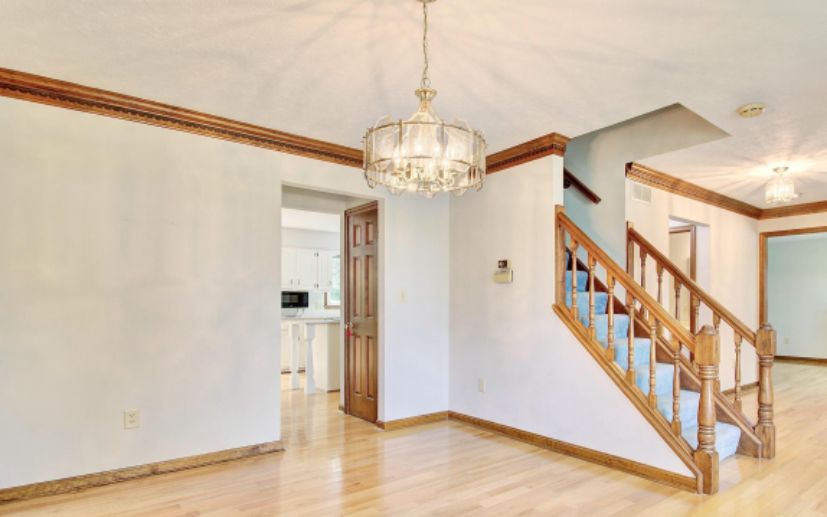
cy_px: 307
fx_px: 451
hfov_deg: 84.7
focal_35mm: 20
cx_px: 464
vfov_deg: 59.3
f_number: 8
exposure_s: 1/4
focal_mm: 10
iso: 100
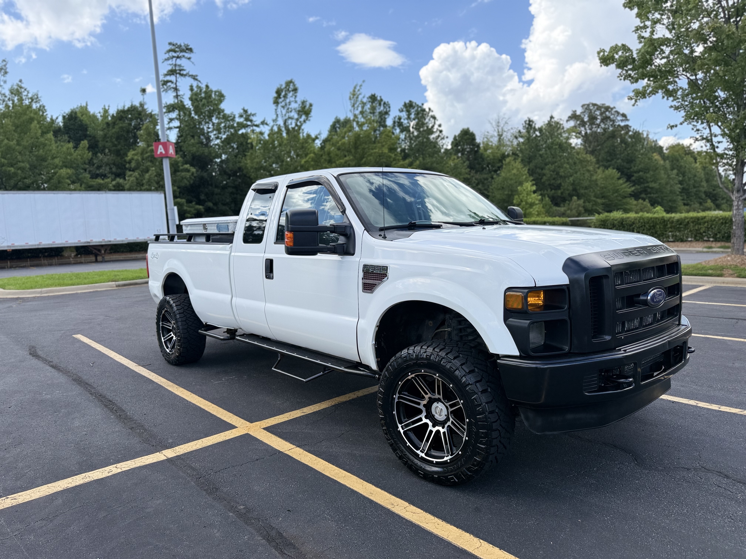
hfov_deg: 71.6
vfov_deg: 56.8
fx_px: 517
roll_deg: +3.0
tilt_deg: -5.8
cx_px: 373
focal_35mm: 24
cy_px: 280
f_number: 1.78
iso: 80
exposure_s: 1/2370
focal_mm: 6.76
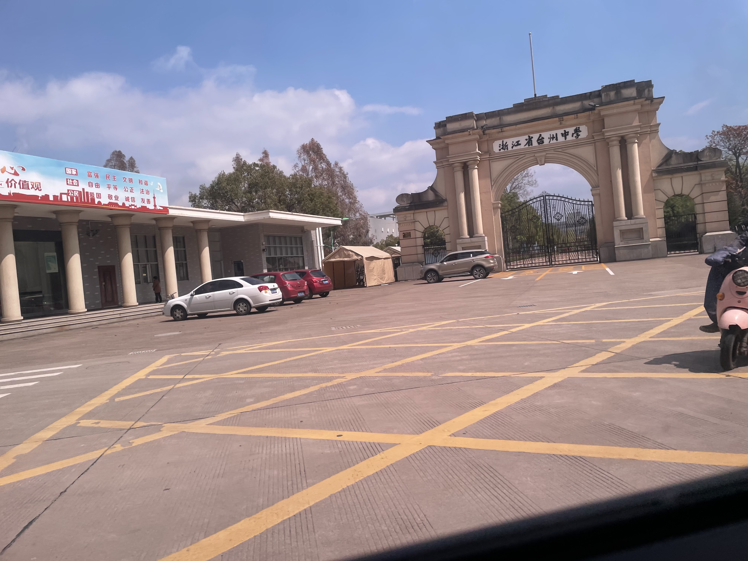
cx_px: 374
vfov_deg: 53.1
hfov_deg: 67.3
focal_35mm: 26
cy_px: 280
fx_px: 562
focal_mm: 4.2
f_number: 1.6
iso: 32
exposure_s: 1/662
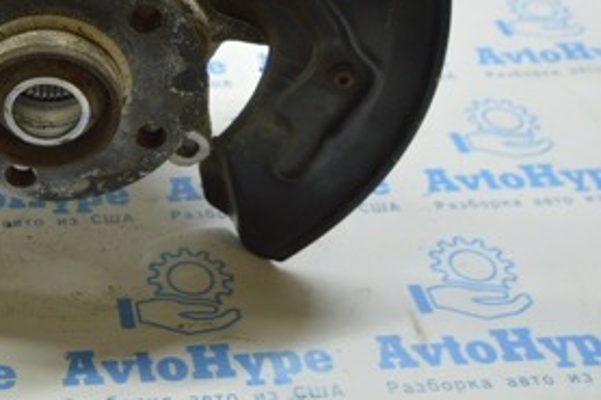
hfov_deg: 27.8
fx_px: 1151
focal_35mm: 69
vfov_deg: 19.0
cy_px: -34
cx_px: 22
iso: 400
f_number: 3.8
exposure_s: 1/60
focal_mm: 20
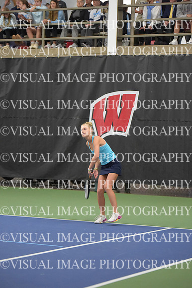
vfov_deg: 18.3
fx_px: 897
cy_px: 144
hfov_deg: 12.2
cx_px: 96
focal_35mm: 112
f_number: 2.8
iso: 12800
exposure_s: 1/1250
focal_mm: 112
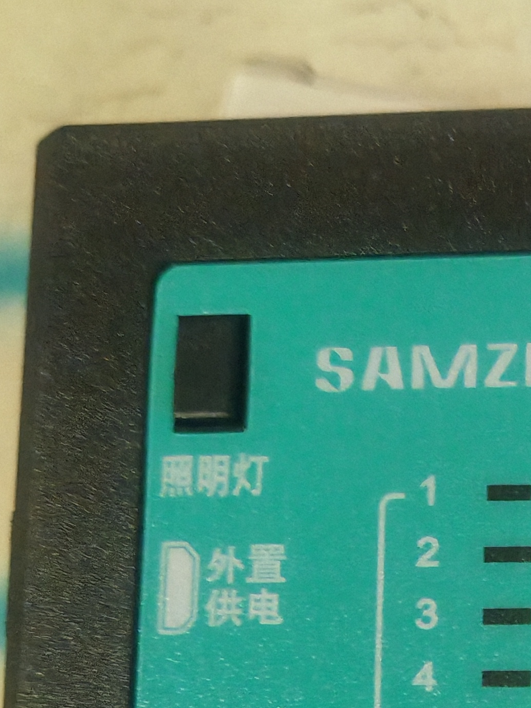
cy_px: 803
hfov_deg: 17.3
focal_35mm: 80
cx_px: 697
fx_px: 1636
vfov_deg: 22.8
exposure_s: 1/33
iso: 1600
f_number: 1.95
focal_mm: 5.52
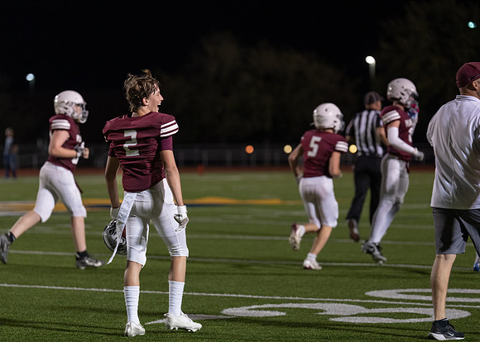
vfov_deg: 9.3
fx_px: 2105
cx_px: 205
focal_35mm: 154
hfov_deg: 13.0
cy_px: 183
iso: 1600
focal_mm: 138
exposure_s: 1/640
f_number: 2.8
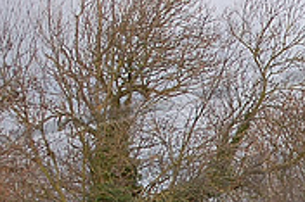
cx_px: 428
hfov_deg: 7.5
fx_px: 2299
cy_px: 325
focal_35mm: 272
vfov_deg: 5.0
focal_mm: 55
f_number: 5.6
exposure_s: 1/500
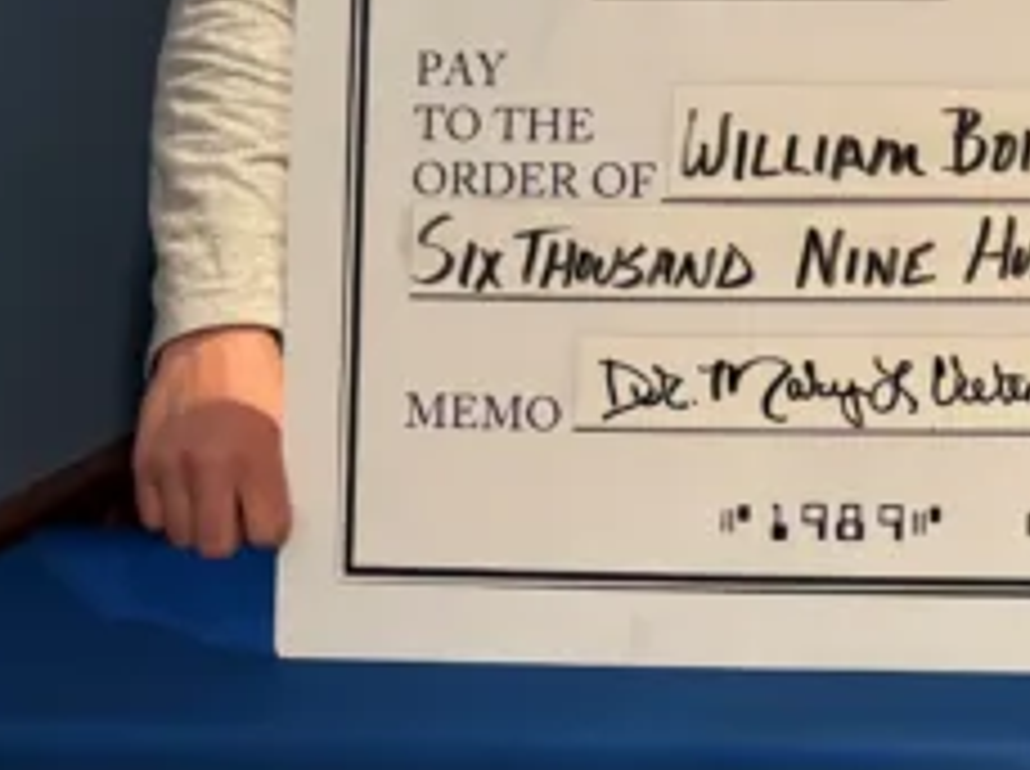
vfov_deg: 19.4
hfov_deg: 24.8
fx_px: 2080
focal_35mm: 70
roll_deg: -0.5
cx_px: 1271
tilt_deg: -0.8
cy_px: -225
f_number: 1.78
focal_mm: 6.76
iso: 320
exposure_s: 1/60
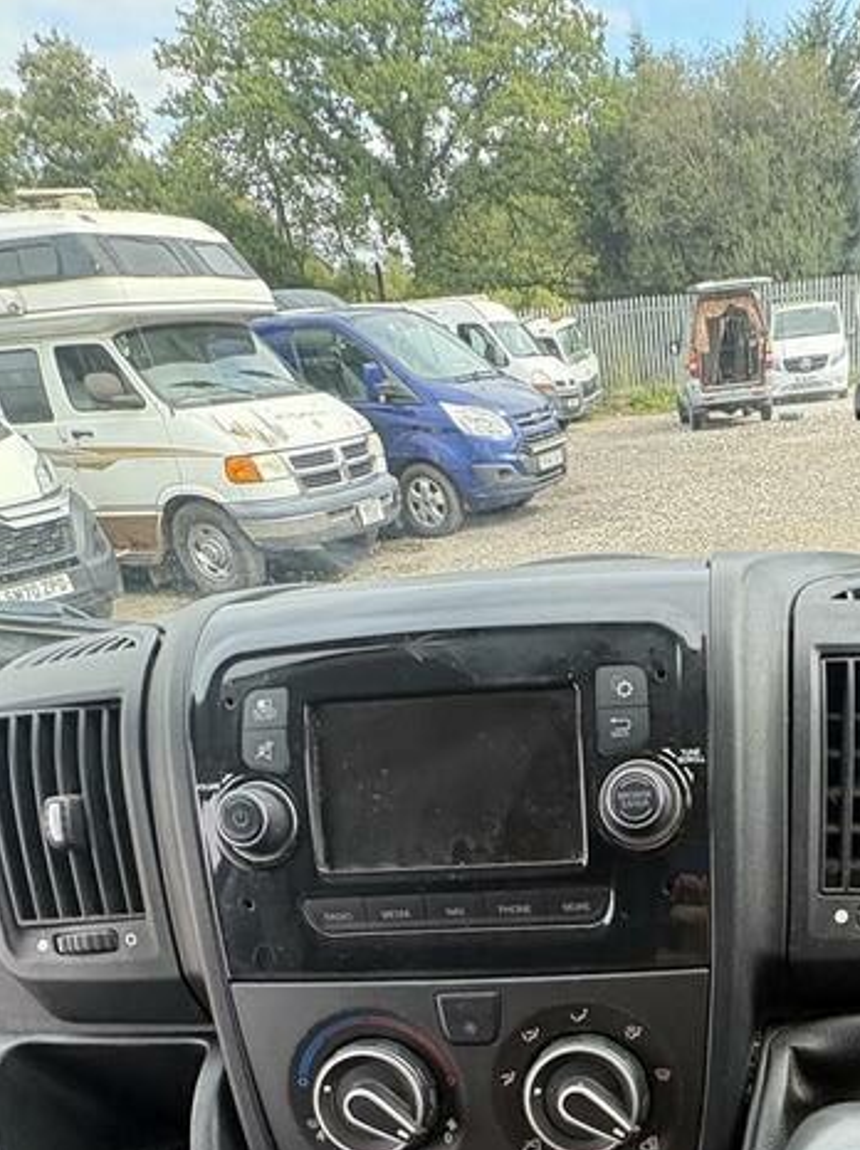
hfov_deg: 47.9
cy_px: 1026
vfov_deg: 56.7
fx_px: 896
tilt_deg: -42.1
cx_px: 709
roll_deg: +0.0
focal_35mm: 27
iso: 125
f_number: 2.2
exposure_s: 1/99
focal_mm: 2.22
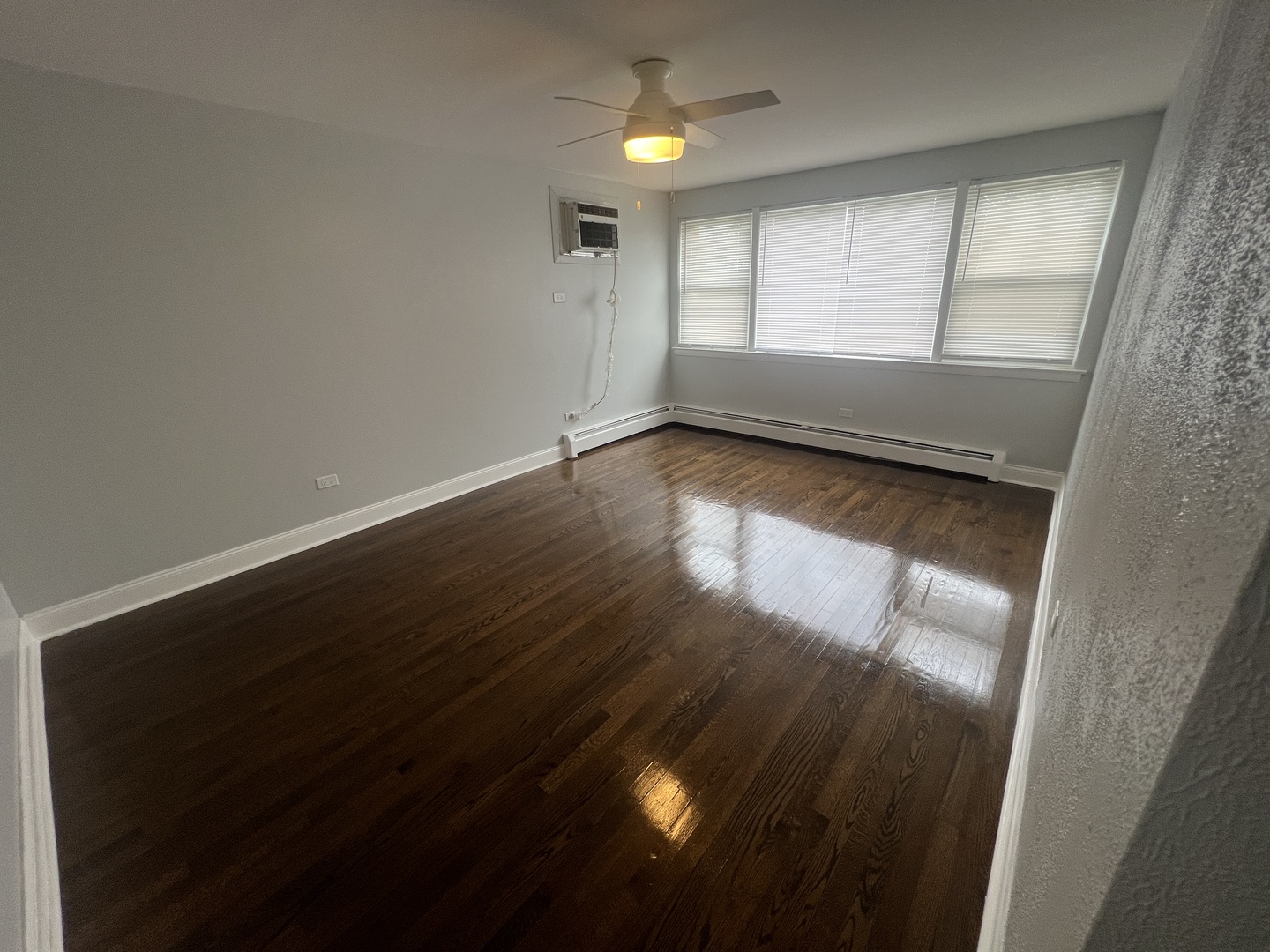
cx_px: 635
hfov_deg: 106.2
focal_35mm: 13
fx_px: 477
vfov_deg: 89.9
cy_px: 476
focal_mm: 1.57
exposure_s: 1/120
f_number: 1.8
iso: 80
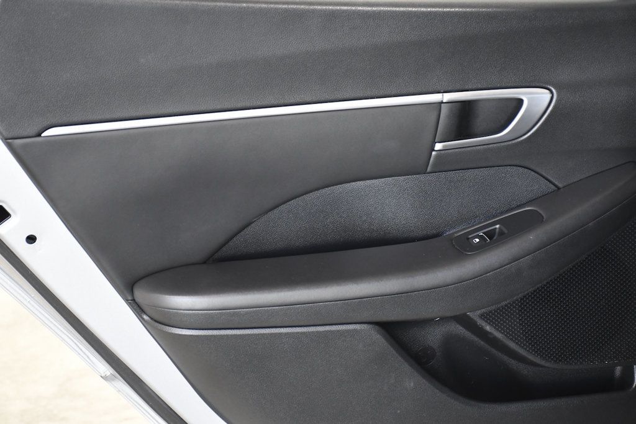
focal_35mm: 84
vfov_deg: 16.3
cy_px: 212
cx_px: 318
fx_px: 1484
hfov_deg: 24.2
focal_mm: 56
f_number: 4.8
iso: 2500
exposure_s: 1/160
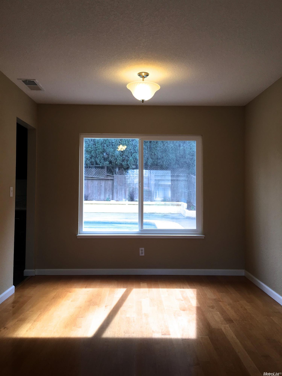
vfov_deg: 61.7
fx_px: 315
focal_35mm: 29
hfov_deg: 48.2
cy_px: 188
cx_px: 141
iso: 25
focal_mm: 4.15
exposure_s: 1/120
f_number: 2.2
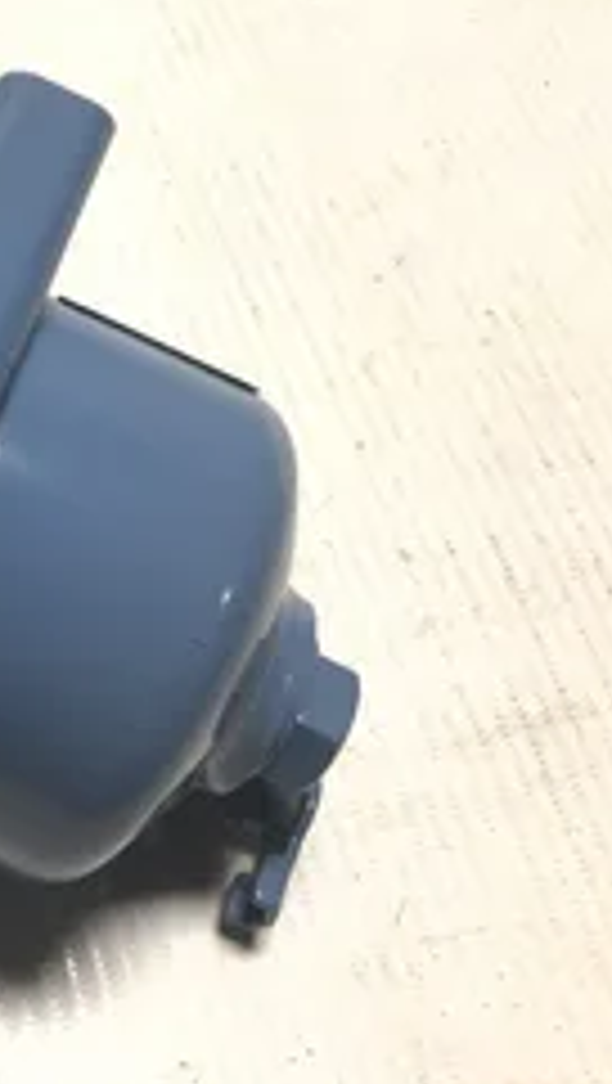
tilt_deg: -57.2
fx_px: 1612
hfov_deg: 19.2
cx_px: -261
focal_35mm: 56
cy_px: 432
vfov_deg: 37.0
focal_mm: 3.3
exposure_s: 1/120
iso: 40
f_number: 2.4
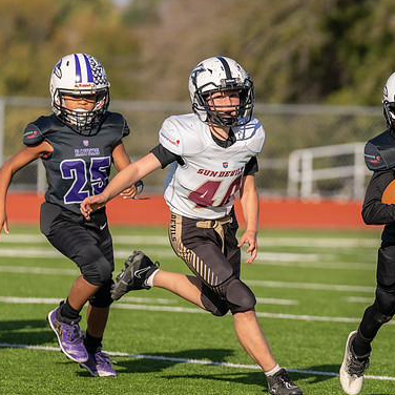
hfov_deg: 3.4
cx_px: 403
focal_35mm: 509
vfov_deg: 3.4
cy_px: 232
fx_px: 6571
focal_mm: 200
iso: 125
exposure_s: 1/2000
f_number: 3.2
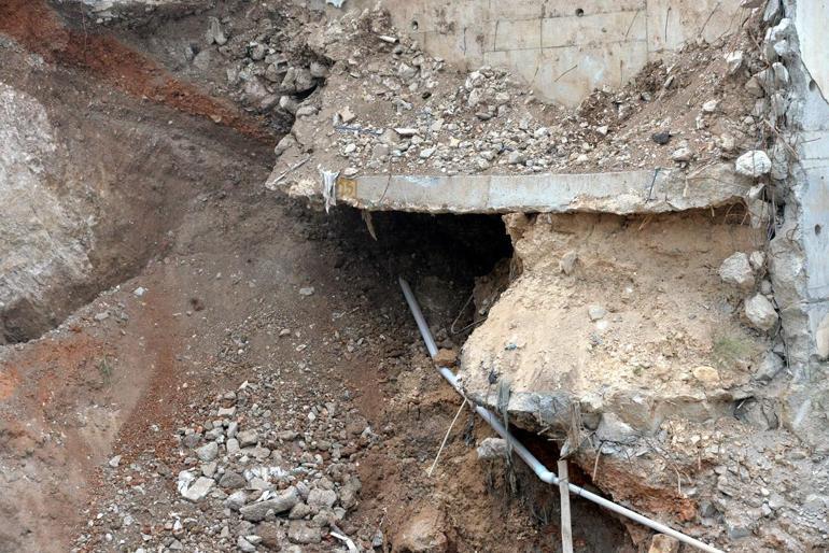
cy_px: 276
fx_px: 2580
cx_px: 414
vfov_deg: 12.2
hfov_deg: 18.3
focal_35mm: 112
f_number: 8
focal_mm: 112
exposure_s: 1/250
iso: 5000
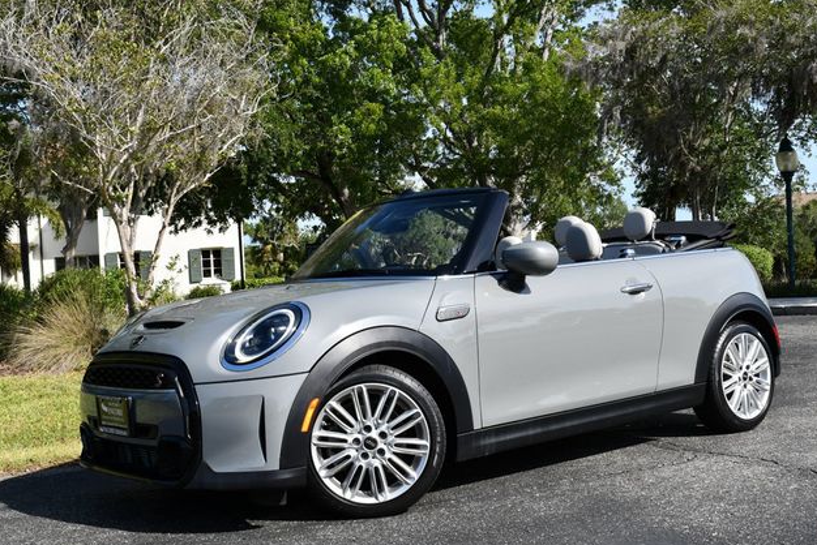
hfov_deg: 43.6
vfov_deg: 29.9
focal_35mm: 45
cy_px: 278
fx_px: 1022
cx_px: 415
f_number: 8
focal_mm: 22
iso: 125
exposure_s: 1/250
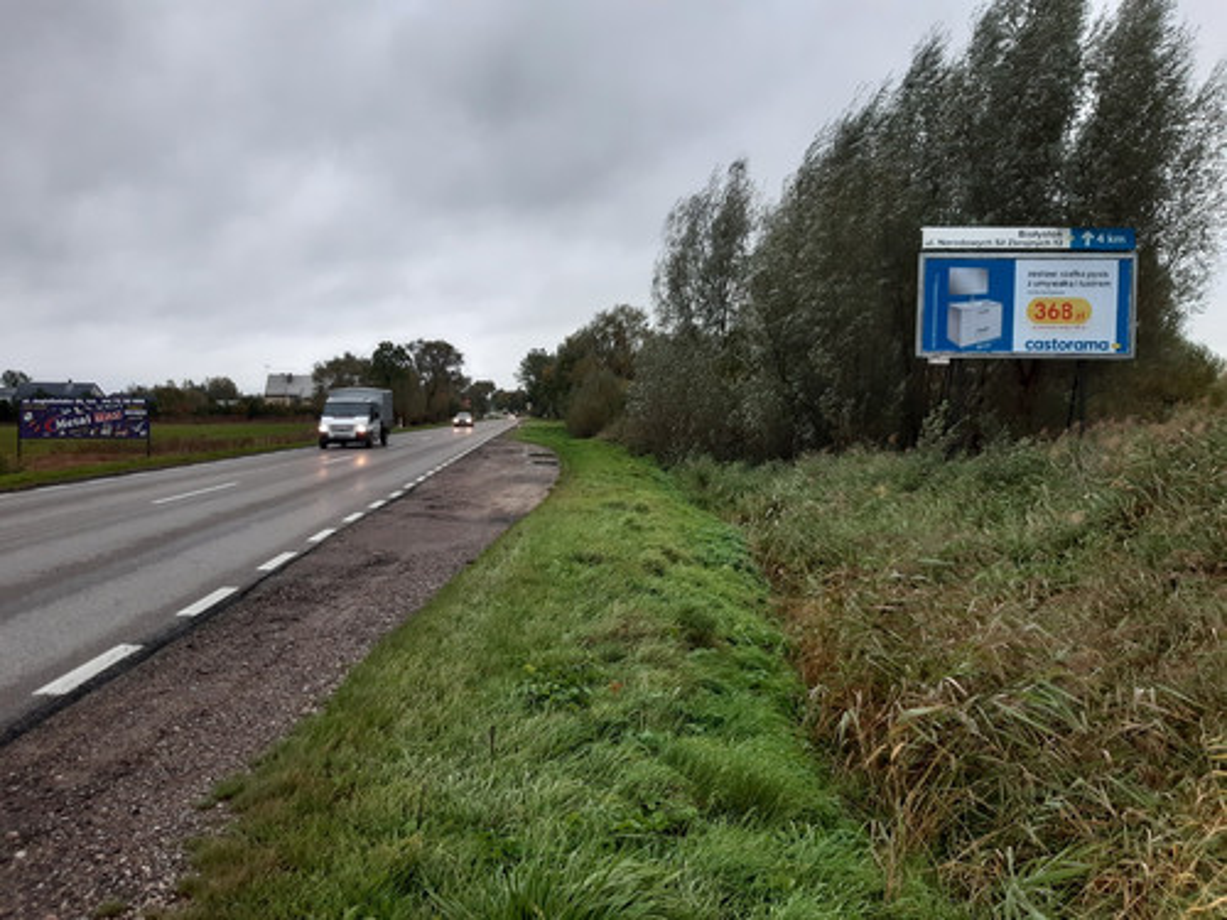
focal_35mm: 26
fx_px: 922
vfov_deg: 53.1
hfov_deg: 67.3
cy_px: 460
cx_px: 614
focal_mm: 3.92
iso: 80
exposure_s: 1/100
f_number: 1.7
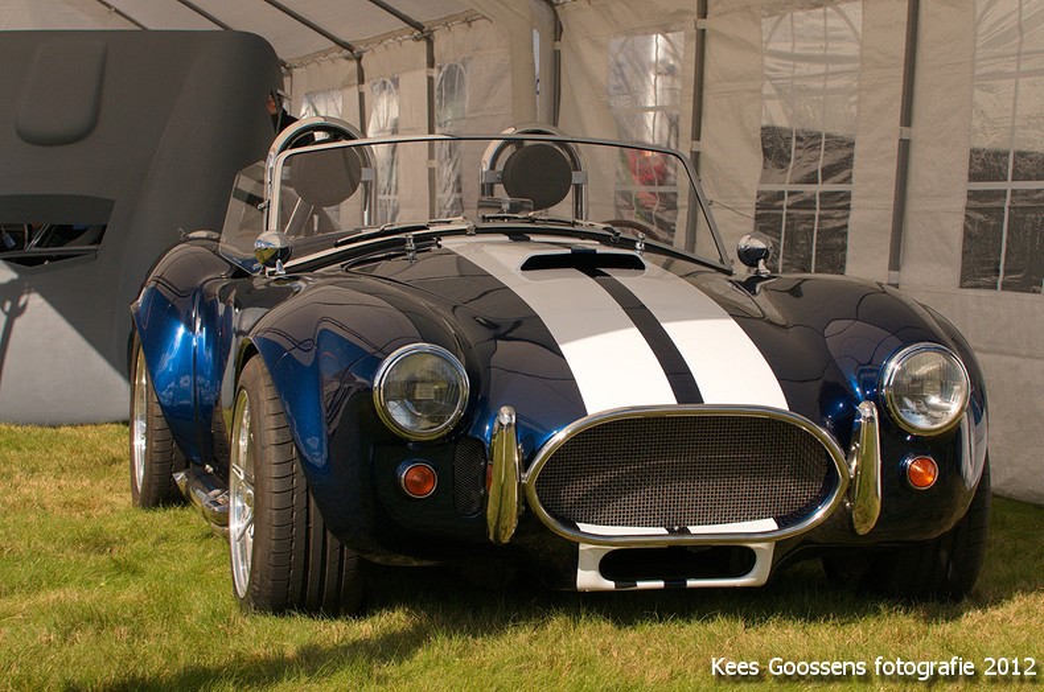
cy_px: 346
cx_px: 522
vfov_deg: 14.0
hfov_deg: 21.0
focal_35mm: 98
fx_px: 2823
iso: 400
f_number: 11
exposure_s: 1/1000
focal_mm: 65
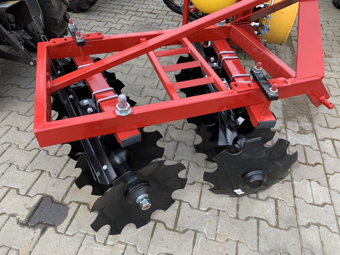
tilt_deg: -42.6
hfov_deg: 67.3
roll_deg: -3.4
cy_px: 128
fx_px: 255
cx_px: 170
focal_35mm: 26
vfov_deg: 53.1
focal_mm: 4.25
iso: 25
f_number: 1.8
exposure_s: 1/291
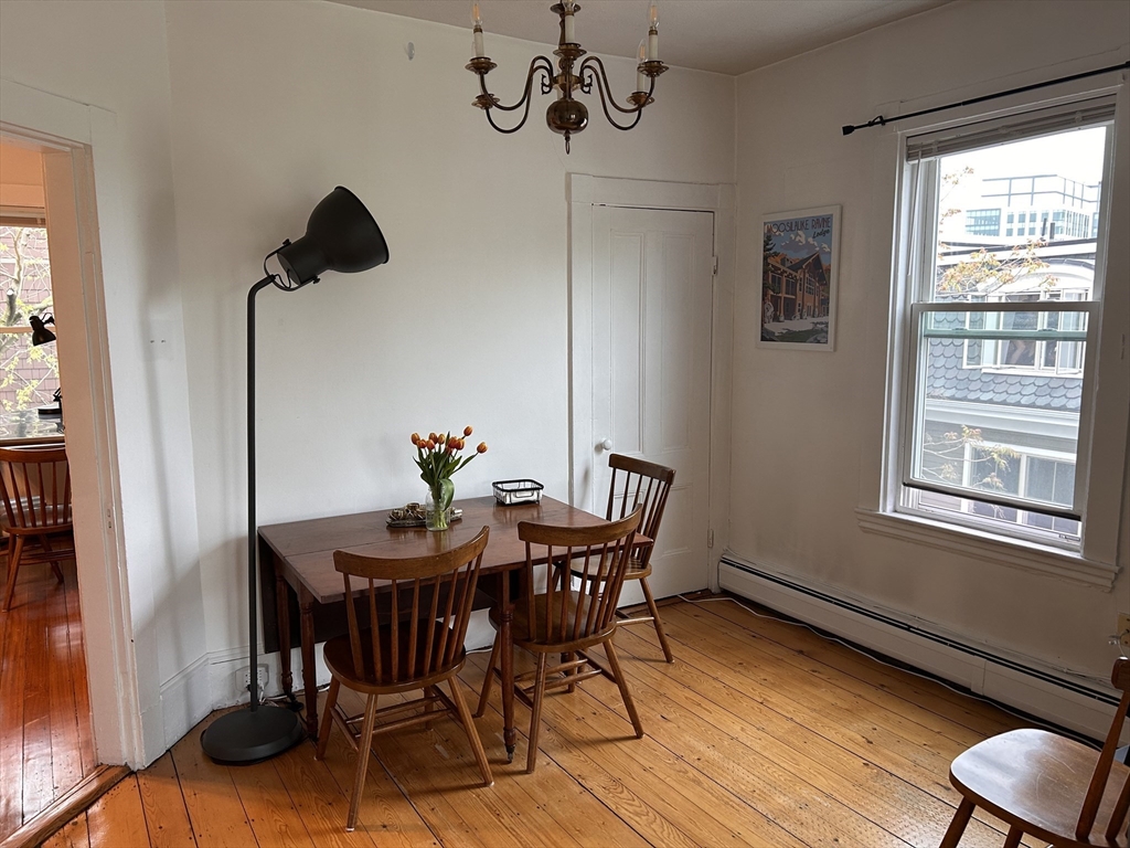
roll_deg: -0.3
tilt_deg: -8.1
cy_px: 424
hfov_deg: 67.3
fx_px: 849
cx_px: 565
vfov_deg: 53.1
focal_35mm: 26
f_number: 1.5
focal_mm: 5.7
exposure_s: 1/60
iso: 80
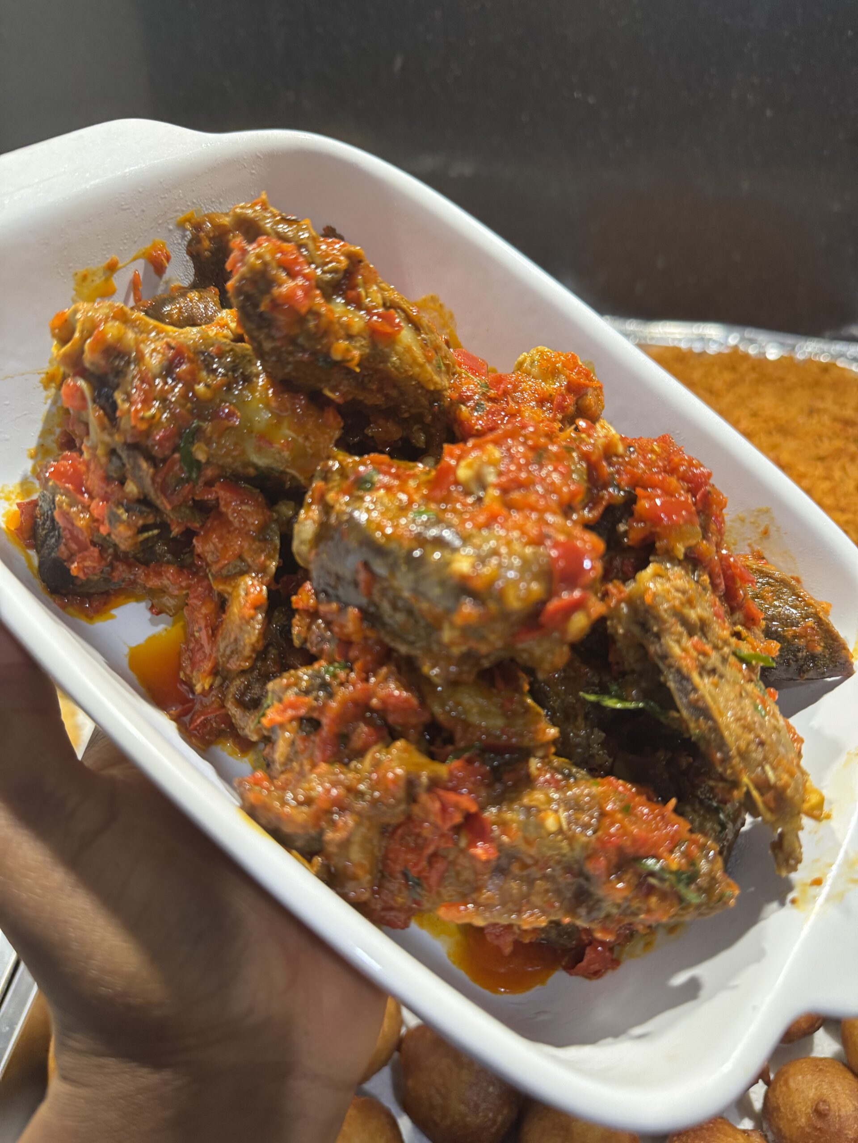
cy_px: 572
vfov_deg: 71.6
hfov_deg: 56.8
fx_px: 793
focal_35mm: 24
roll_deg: -2.5
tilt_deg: -42.5
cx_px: 429
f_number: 1.78
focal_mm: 6.76
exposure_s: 1/60
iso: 320
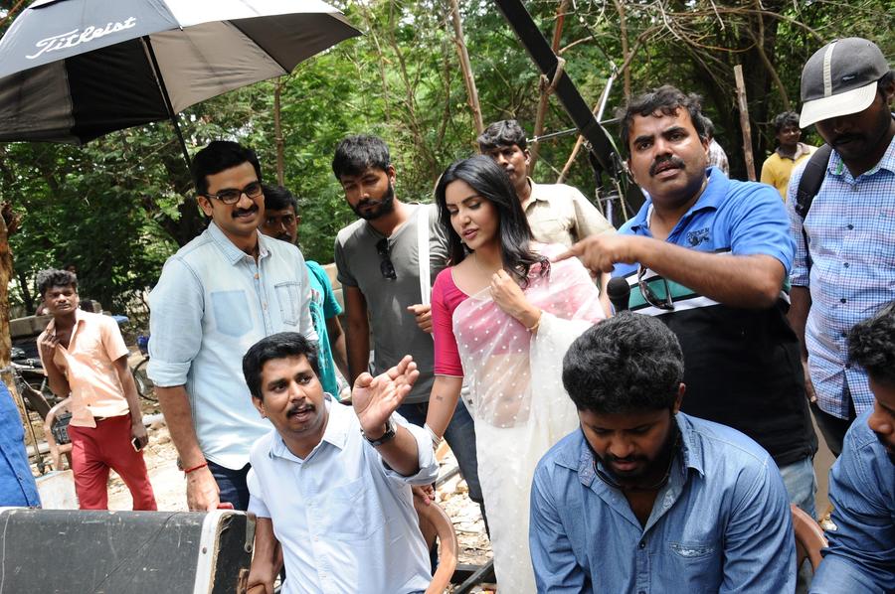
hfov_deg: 53.2
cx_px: 448
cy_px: 297
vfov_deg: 36.8
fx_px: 894
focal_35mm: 36
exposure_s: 1/60
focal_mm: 24
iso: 250
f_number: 7.1
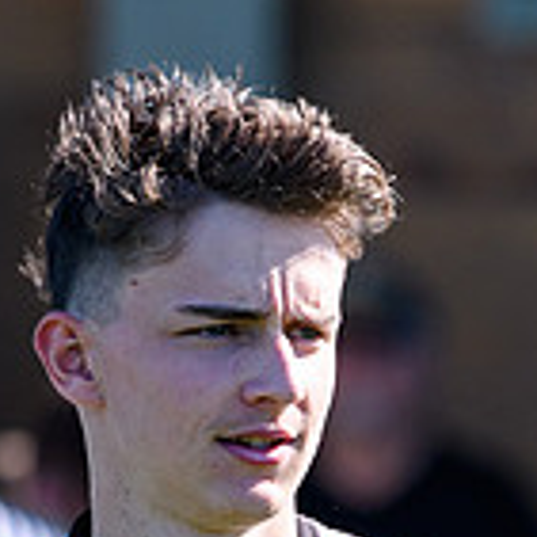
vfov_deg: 1.5
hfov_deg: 1.5
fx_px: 20763
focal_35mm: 1183
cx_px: 277
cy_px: 720
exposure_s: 1/3200
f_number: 2.8
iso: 220
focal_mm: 170
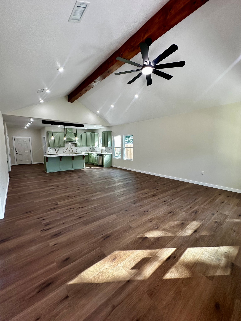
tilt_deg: -5.9
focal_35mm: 14
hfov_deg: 85.7
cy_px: 160
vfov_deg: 102.1
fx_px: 130
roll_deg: -0.3
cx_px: 120
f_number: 2.2
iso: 125
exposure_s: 1/120
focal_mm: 2.22
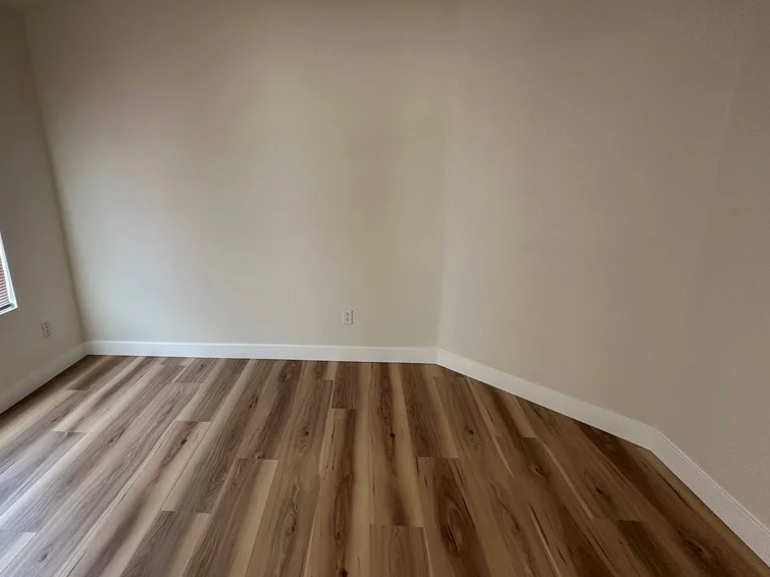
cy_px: 286
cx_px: 322
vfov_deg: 68.7
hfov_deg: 84.0
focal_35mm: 19
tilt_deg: -15.0
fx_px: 423
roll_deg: +1.4
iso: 250
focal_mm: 2.22
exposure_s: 1/121
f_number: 2.2
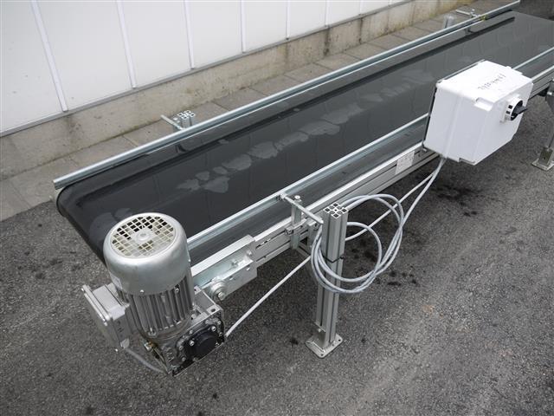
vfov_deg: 46.8
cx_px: 277
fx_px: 480
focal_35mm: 30
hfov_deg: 60.0
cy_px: 208
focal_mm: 15
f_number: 4
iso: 100
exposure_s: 1/160
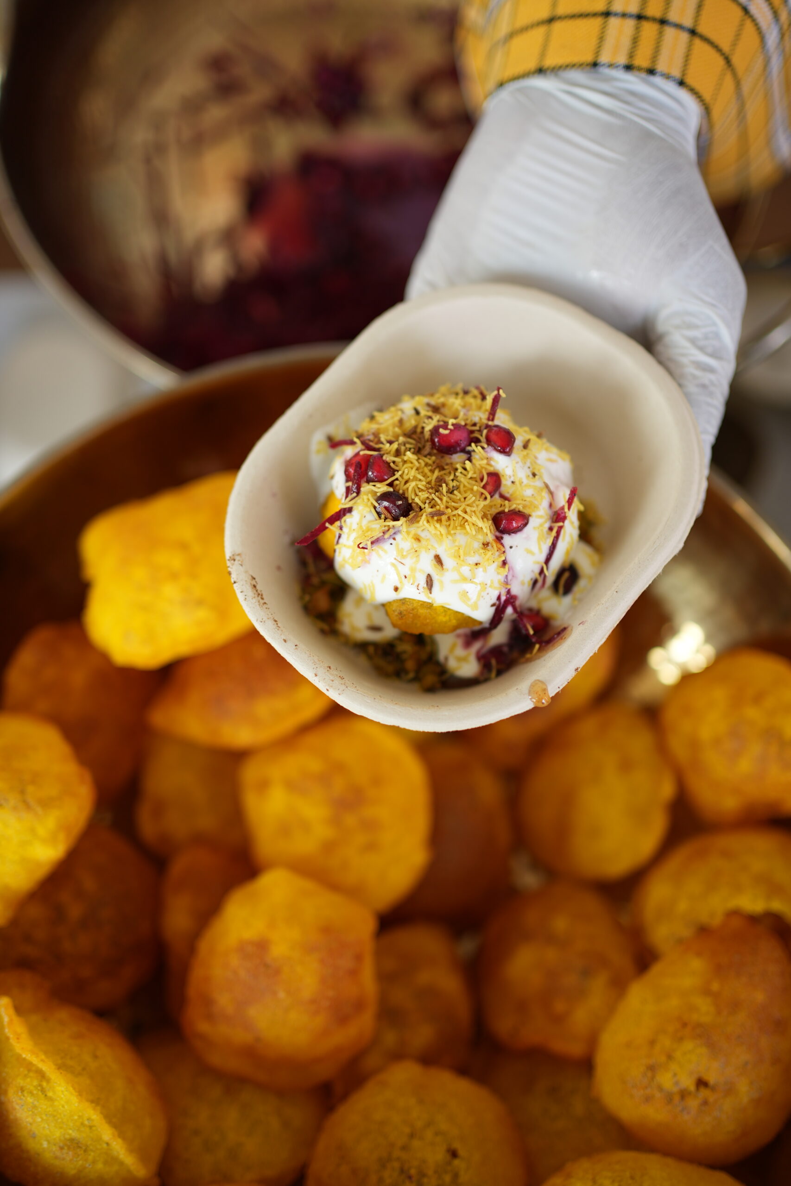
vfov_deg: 54.4
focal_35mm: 35
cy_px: 593
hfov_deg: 37.9
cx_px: 396
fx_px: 1153
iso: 160
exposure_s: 1/200
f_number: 2
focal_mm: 35
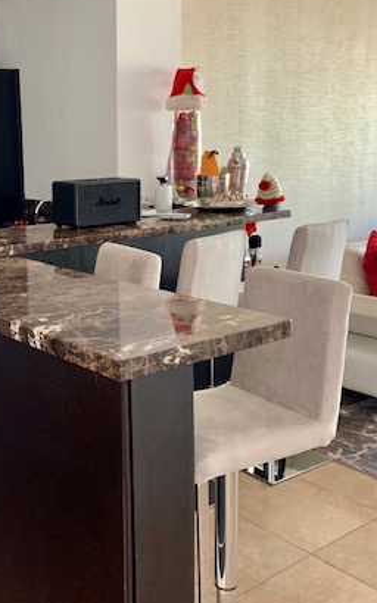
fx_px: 707
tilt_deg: -10.2
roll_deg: +1.4
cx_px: 74
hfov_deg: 29.2
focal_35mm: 43
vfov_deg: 46.1
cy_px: 260
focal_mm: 4.25
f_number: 1.8
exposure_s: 1/60
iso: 200
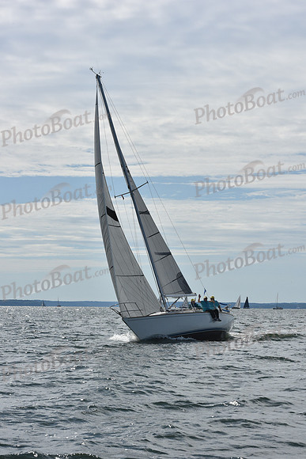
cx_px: 153
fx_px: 1083
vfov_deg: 23.9
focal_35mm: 85
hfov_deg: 16.1
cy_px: 230
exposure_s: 1/1000
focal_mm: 85
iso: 320
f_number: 13
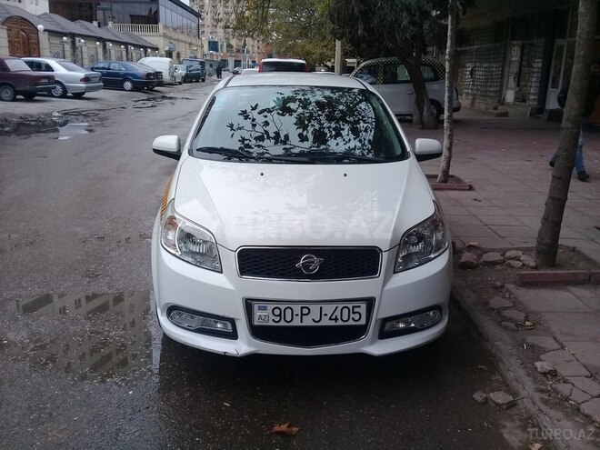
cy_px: 225
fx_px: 537
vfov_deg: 45.4
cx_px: 300
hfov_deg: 58.4
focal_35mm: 31
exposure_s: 1/150
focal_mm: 3.3
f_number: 2.2
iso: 50
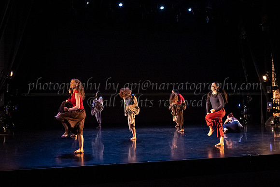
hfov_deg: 51.5
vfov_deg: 35.7
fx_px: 290
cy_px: 92
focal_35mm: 37
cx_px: 145
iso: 4000
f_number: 4
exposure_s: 1/400
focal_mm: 28
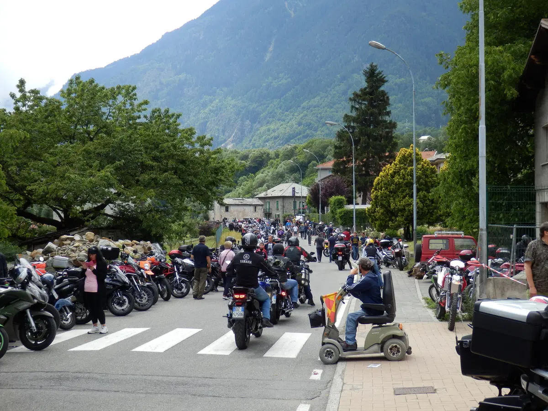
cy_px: 206
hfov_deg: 38.9
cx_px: 274
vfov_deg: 29.7
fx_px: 776
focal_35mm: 49
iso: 80
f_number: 4
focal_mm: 8.9
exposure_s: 1/320
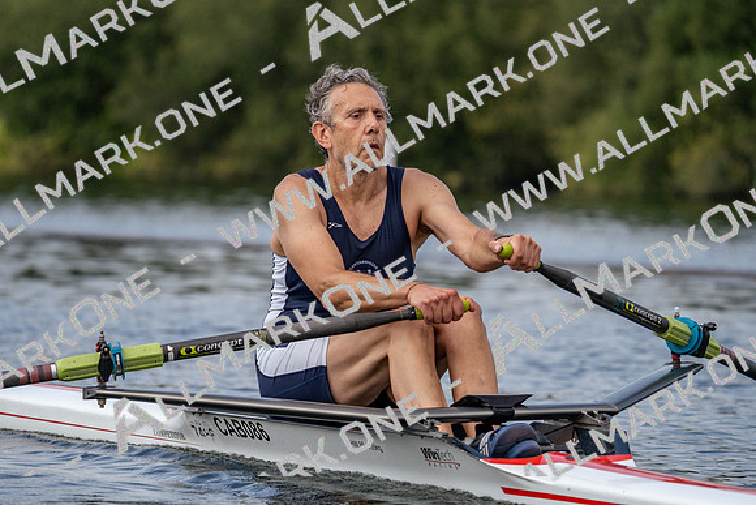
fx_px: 6070
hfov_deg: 7.1
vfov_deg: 4.8
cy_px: 252
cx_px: 378
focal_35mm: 289
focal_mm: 289
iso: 400
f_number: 5.6
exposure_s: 1/1600
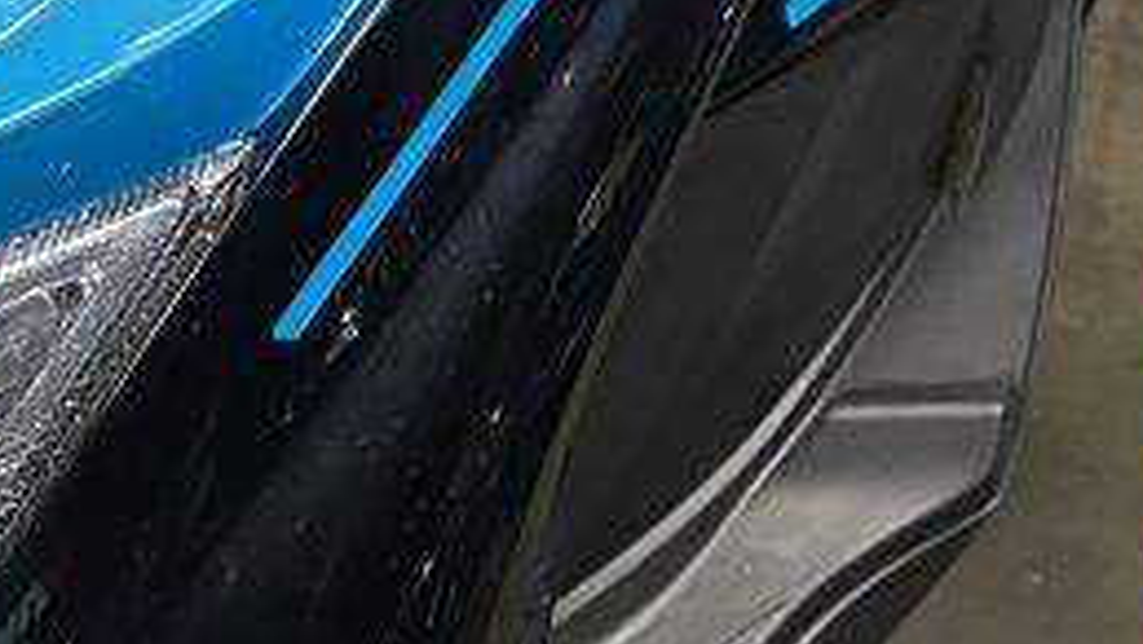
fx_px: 3518
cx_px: -335
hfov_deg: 17.4
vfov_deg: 10.3
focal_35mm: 116
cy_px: 717
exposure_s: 1/50
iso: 125
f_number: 1.8
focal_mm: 4.25
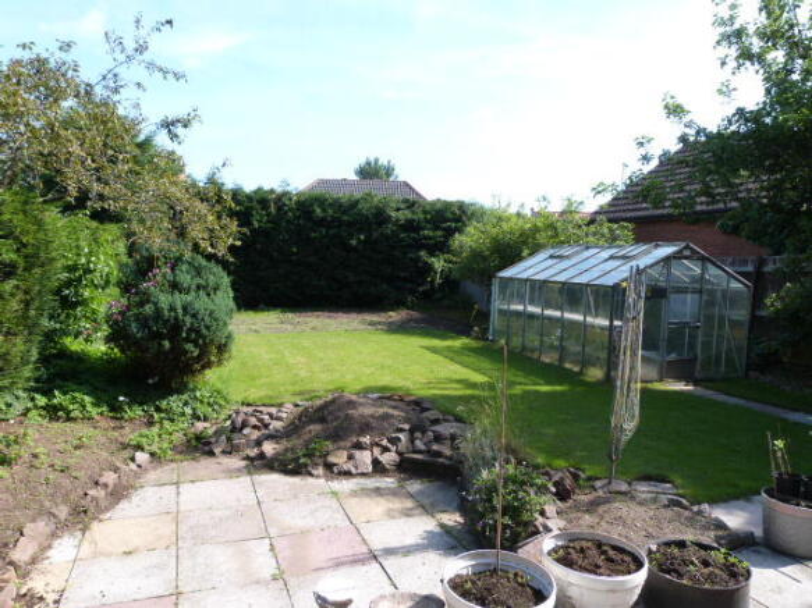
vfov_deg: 54.9
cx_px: 406
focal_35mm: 25
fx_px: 586
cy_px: 304
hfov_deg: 69.4
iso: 100
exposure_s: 1/200
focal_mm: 4.5
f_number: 4
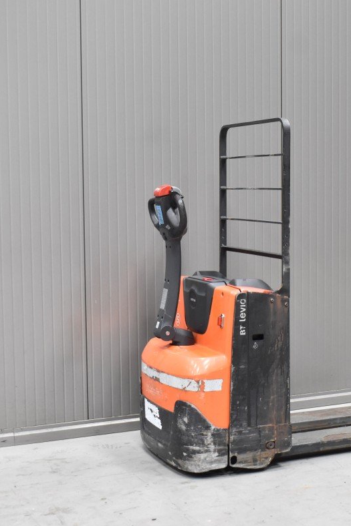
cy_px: 266
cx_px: 234
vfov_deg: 31.4
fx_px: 936
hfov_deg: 21.2
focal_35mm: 64
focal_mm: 28
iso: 1600
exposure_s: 1/30
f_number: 5
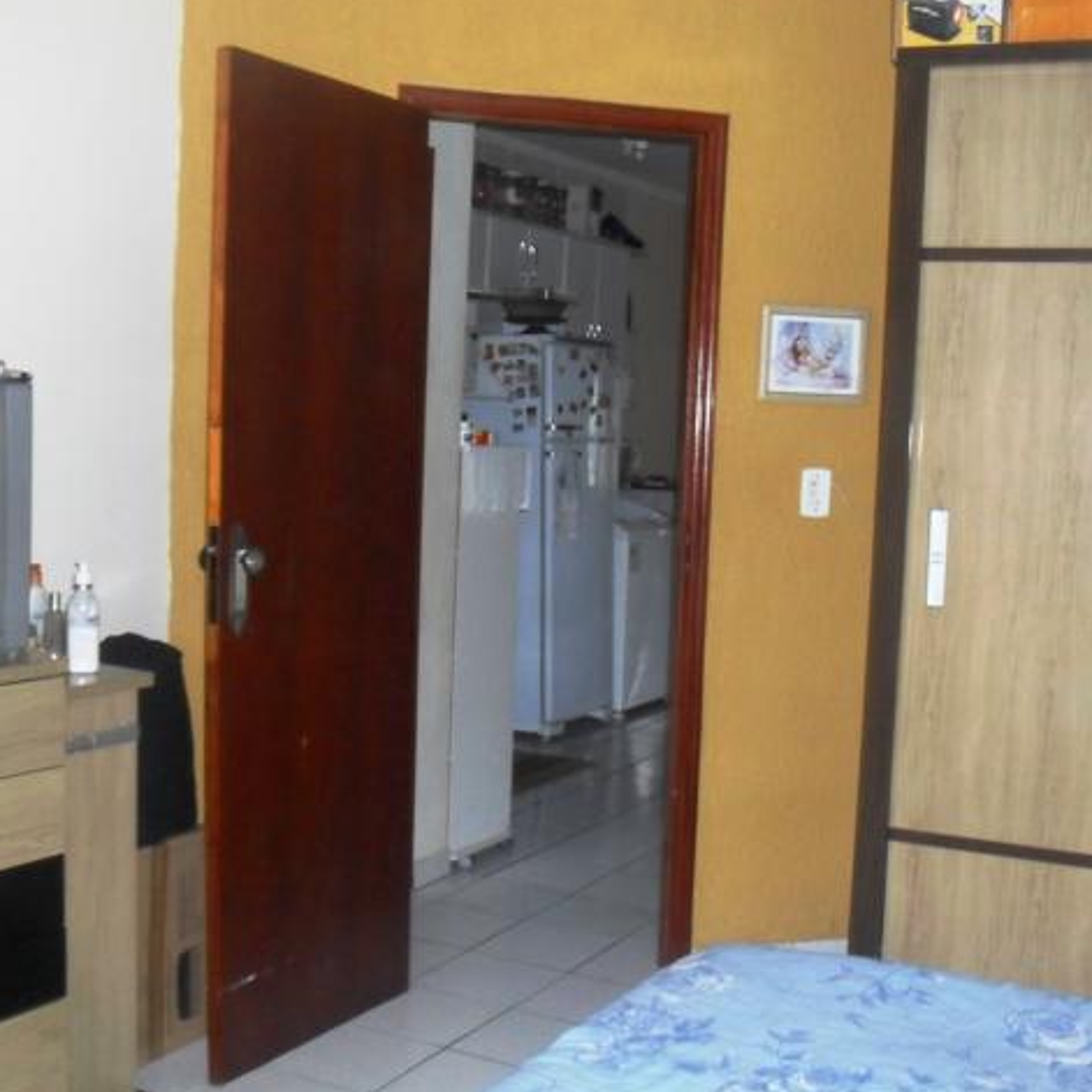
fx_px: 1499
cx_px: 612
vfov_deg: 40.0
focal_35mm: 42
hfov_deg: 40.0
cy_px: 545
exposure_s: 1/45
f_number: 3.2
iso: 320
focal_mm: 6.3
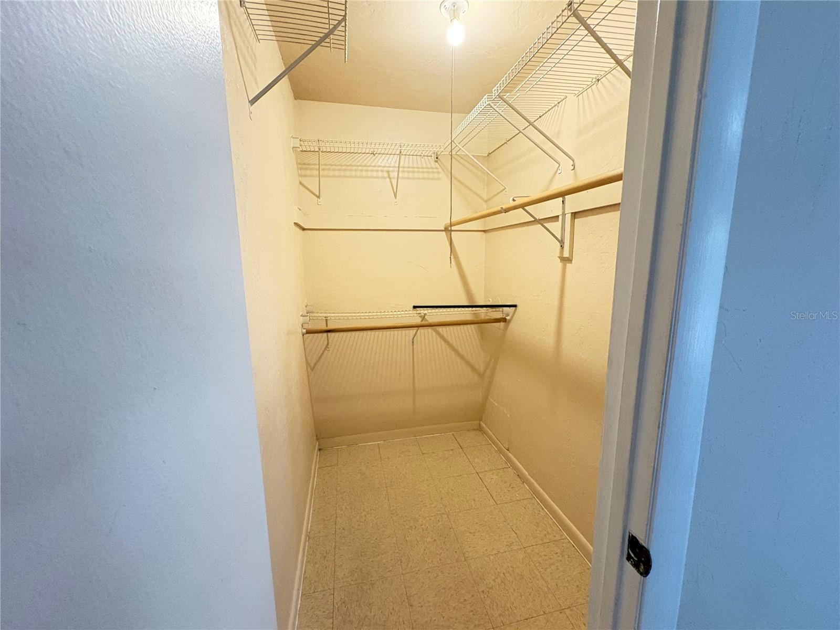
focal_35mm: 14
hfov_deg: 102.1
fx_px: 340
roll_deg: +0.6
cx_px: 420
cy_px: 315
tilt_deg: -9.3
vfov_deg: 85.7
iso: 800
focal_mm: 2.22
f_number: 2.2
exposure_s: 1/60
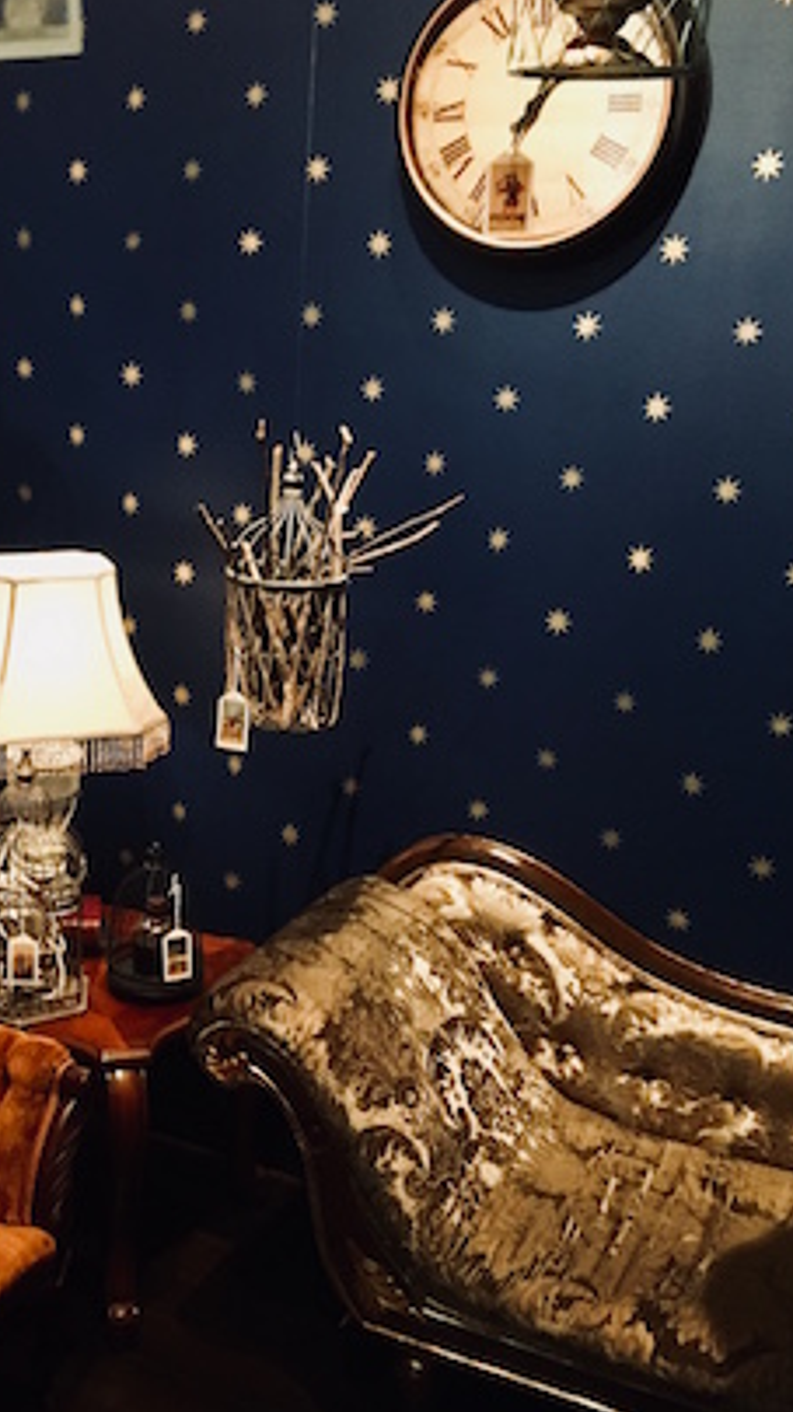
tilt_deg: -15.0
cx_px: 126
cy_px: 697
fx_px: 1609
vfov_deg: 47.4
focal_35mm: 43
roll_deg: -1.5
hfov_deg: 27.0
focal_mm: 4.15
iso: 500
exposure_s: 1/15
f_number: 2.2
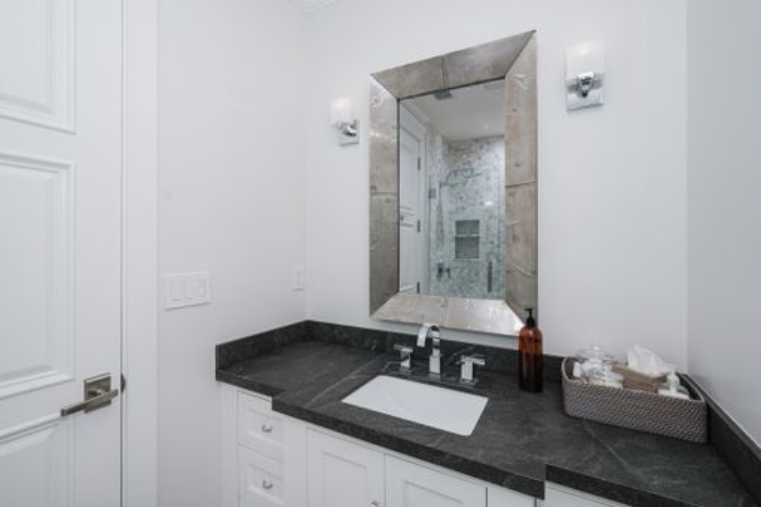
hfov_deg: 98.6
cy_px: 254
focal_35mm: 16
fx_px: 328
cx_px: 380
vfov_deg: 75.5
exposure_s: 1/50
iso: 64
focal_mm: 15.5
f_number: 8
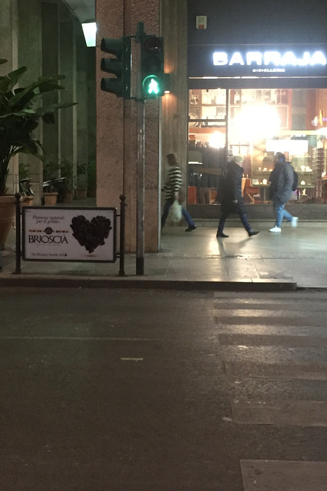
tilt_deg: -4.1
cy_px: 238
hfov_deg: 22.6
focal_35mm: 60
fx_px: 817
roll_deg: -0.6
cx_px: 153
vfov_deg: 33.4
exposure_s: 1/20
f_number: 2.2
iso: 250
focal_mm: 4.15
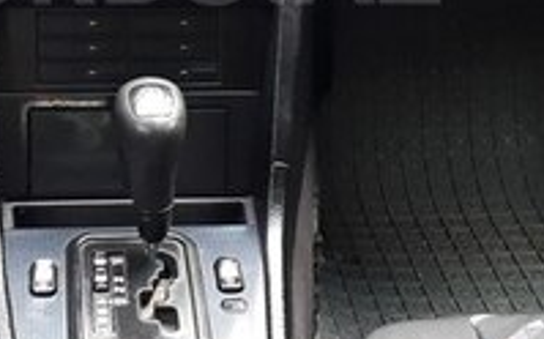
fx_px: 1407
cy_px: -37
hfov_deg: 21.8
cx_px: 161
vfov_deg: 13.5
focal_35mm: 95
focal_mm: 3.6
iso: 200
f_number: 1.9
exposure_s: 1/33
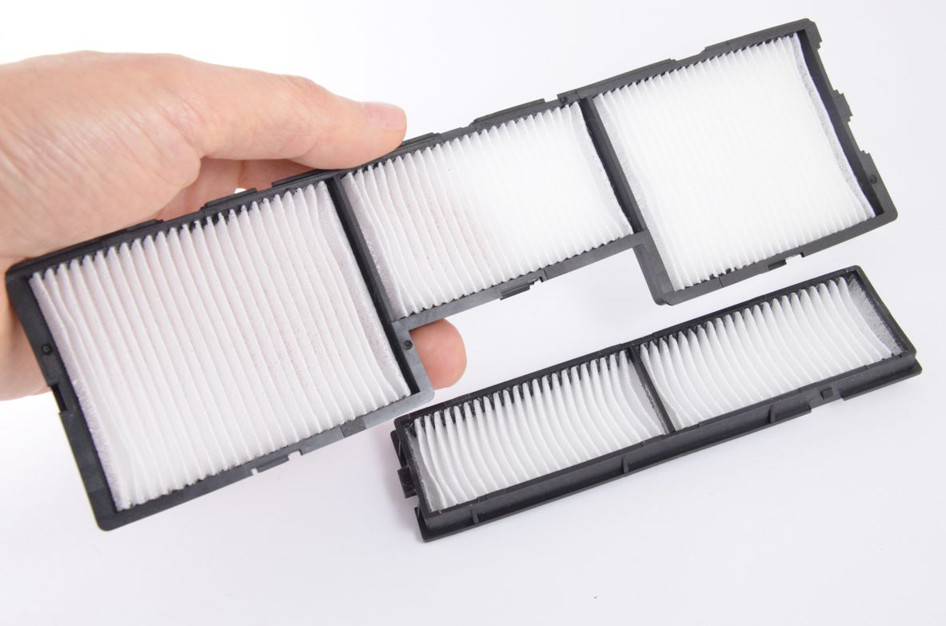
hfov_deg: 39.0
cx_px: 473
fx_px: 1337
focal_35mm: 51
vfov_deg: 26.4
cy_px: 313
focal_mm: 34
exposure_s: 1/80
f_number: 13
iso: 2500
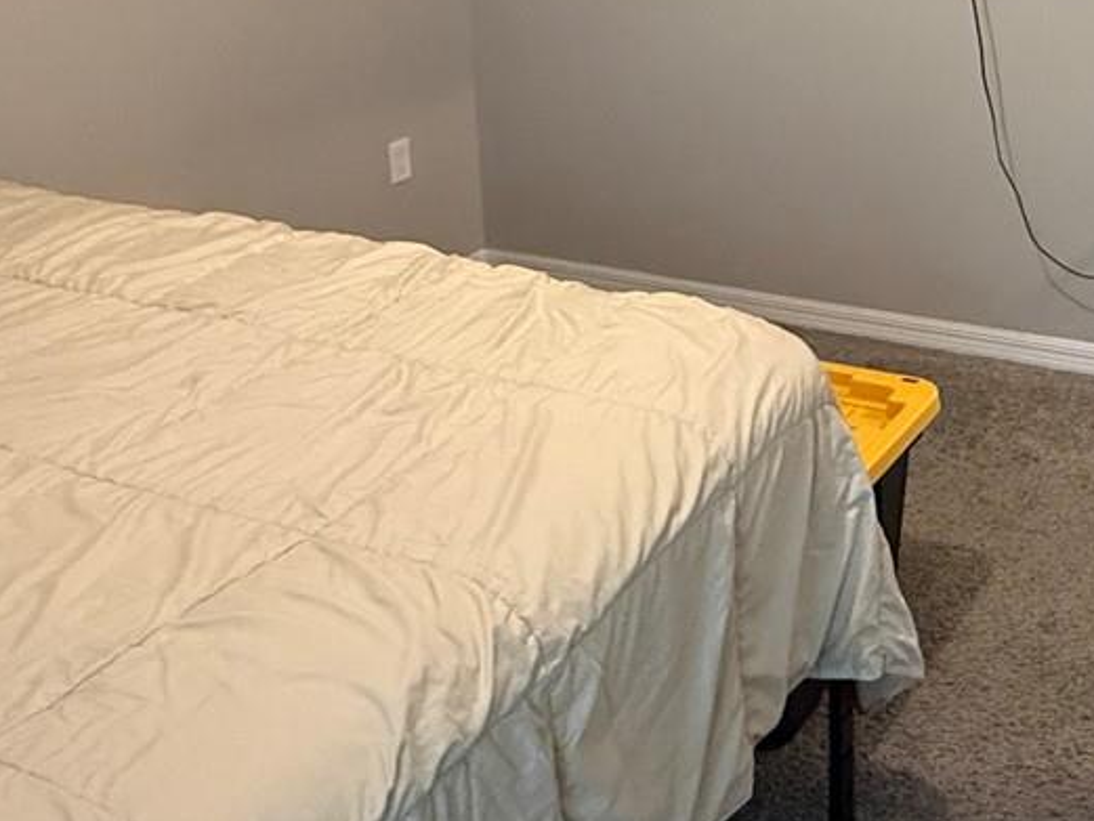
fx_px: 1359
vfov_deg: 31.0
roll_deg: +1.3
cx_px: 886
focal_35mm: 43
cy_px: -10
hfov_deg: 41.8
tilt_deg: -7.5
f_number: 2.2
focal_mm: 2.22
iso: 640
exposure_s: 1/60
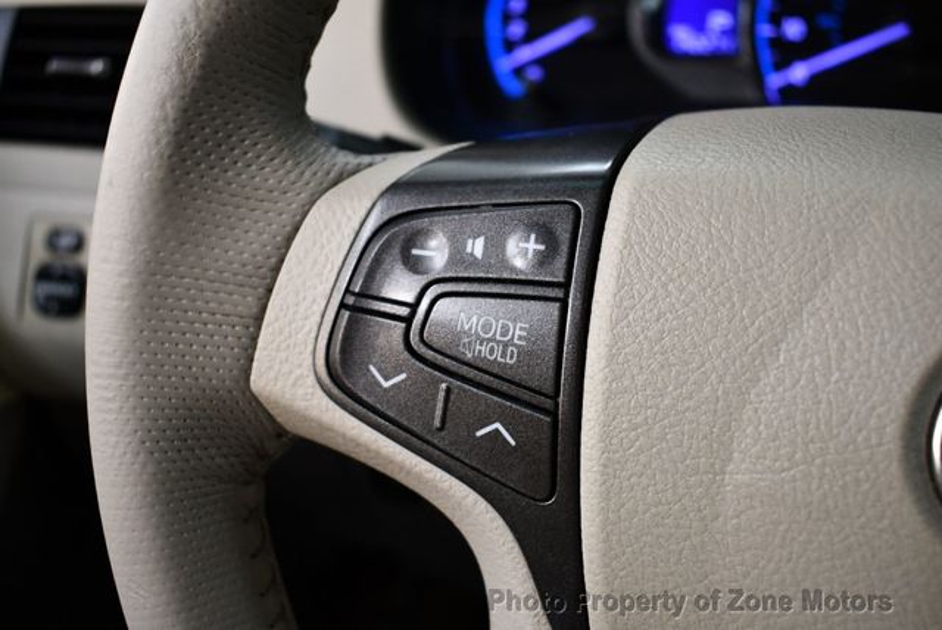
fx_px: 943
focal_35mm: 36
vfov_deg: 36.9
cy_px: 315
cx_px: 471
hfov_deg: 53.1
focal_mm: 18
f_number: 3.5
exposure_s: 1/125
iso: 1100
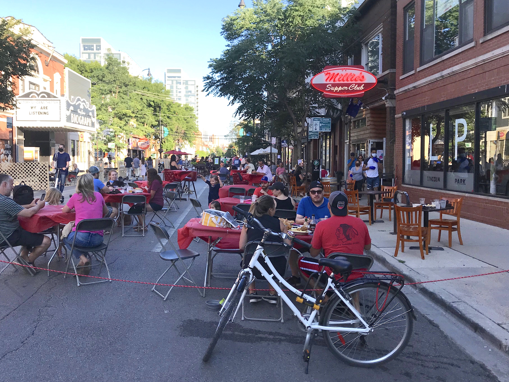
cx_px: 229
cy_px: 181
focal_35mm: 31
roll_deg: +0.1
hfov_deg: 58.2
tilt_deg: -5.2
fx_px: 456
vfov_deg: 45.4
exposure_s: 1/736
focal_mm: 3.99
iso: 20
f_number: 1.8
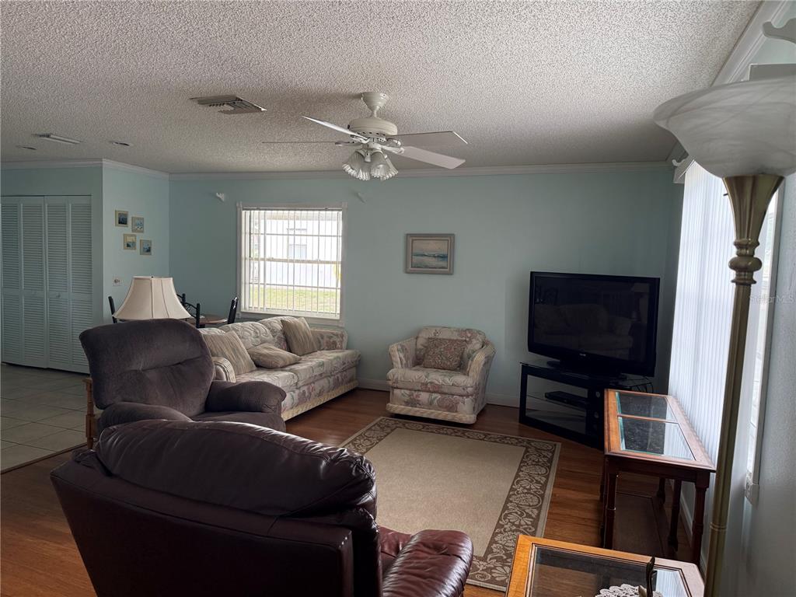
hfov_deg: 71.6
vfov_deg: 56.8
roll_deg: -2.7
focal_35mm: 24
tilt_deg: -4.8
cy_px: 298
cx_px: 398
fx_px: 552
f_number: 1.78
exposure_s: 1/111
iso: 200
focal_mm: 6.76
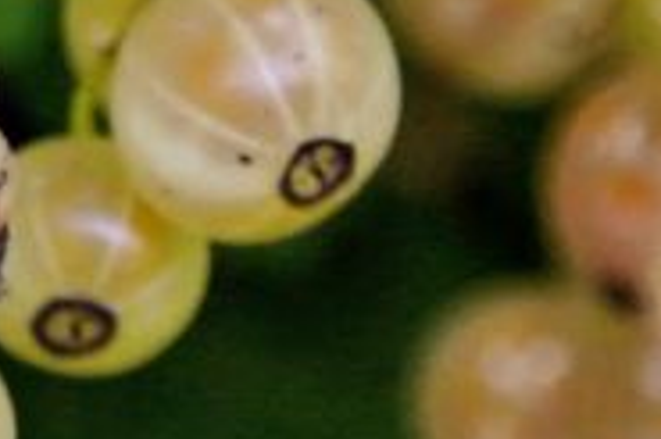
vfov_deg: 4.2
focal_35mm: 327
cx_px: -79
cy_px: -357
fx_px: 5999
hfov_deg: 6.3
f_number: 5
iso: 720
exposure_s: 1/125
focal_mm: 21.9
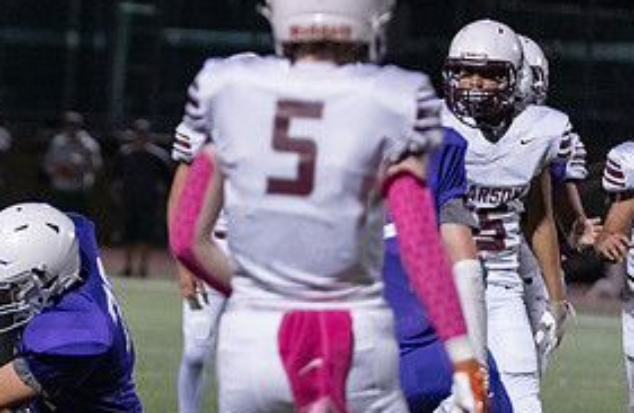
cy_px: 342
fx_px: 6994
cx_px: -87
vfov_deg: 3.4
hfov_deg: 5.2
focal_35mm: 400
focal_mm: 133
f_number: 2.8
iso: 6400
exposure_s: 1/1250
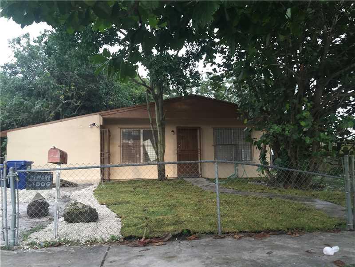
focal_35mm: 29
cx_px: 178
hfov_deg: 61.7
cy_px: 134
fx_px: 297
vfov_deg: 48.2
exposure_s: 1/30
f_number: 2.2
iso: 40
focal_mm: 4.15
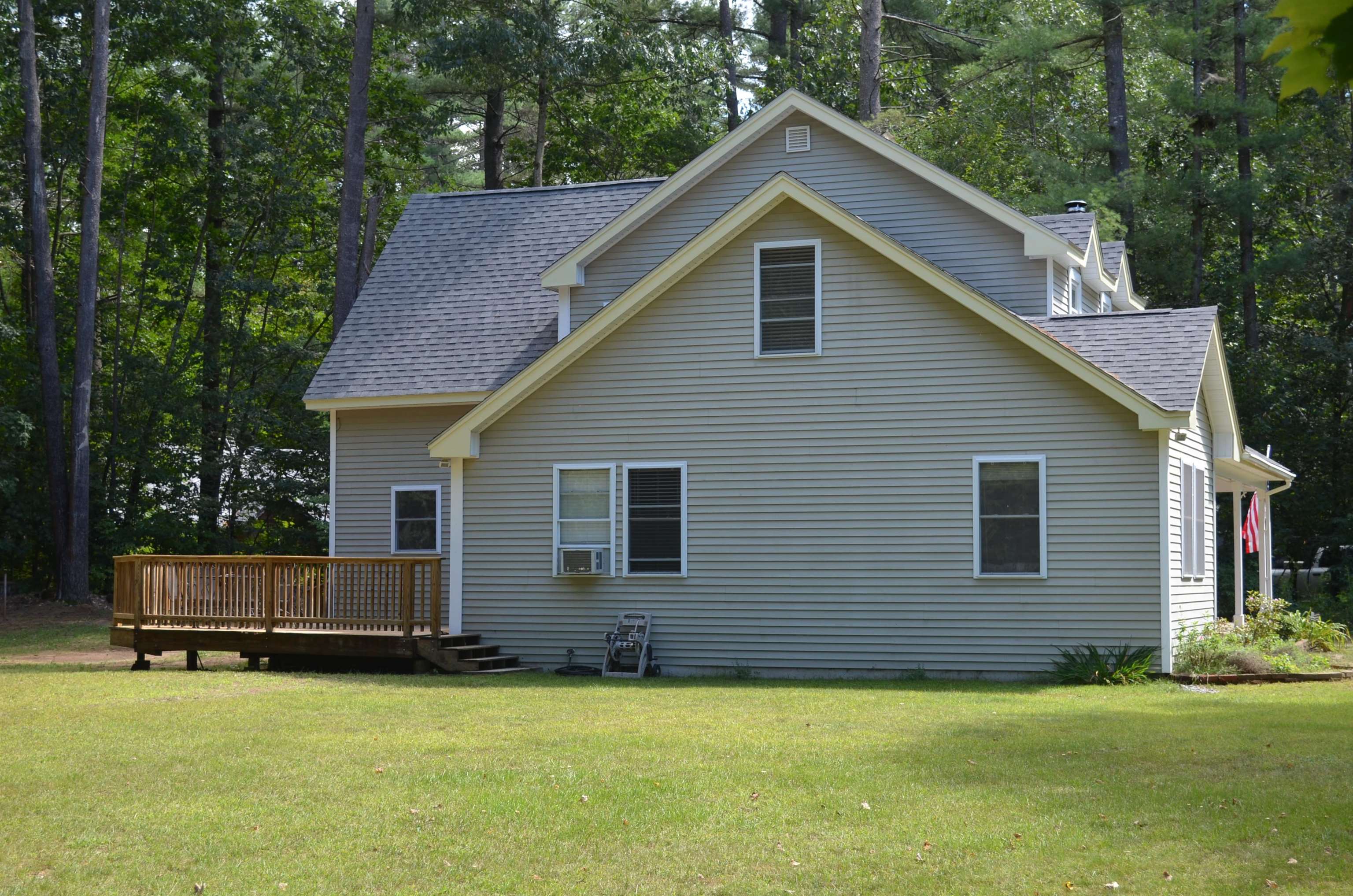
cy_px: 448
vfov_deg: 25.6
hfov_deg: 37.9
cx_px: 676
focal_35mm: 52
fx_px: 1969
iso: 200
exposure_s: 1/160
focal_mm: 35
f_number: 6.3
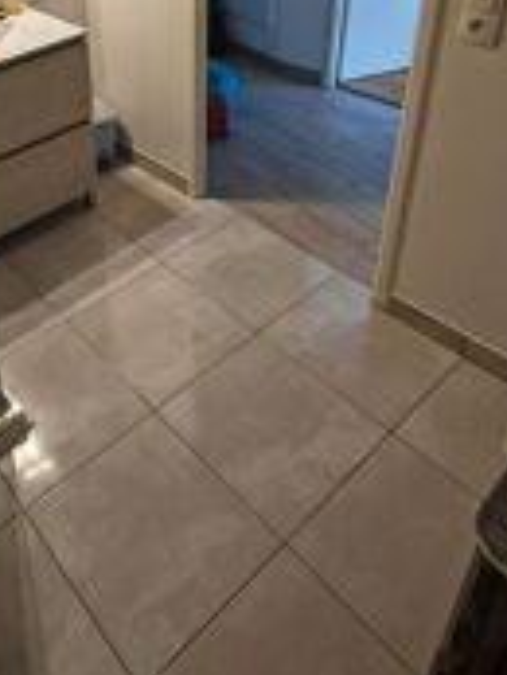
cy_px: 99
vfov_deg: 51.7
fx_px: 624
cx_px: 70
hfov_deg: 41.4
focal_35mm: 32
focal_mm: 1.82
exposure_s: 1/33
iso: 1000
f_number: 2
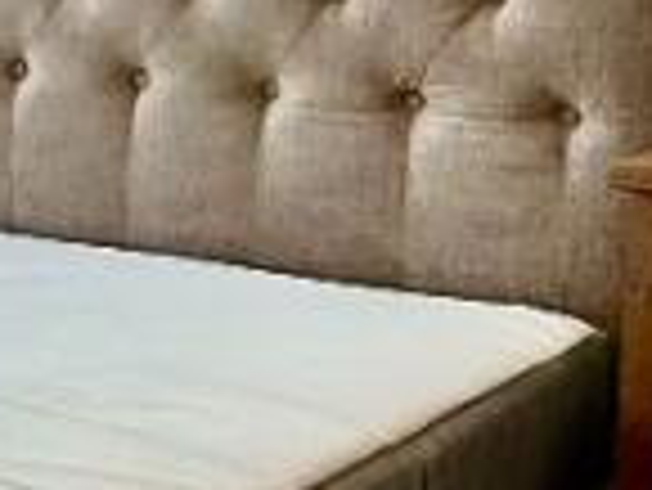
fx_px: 1866
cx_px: -544
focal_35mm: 99
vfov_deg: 14.8
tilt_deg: -5.0
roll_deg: -2.1
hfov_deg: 16.4
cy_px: 63
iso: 40
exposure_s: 1/99
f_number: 2.2
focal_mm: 2.22
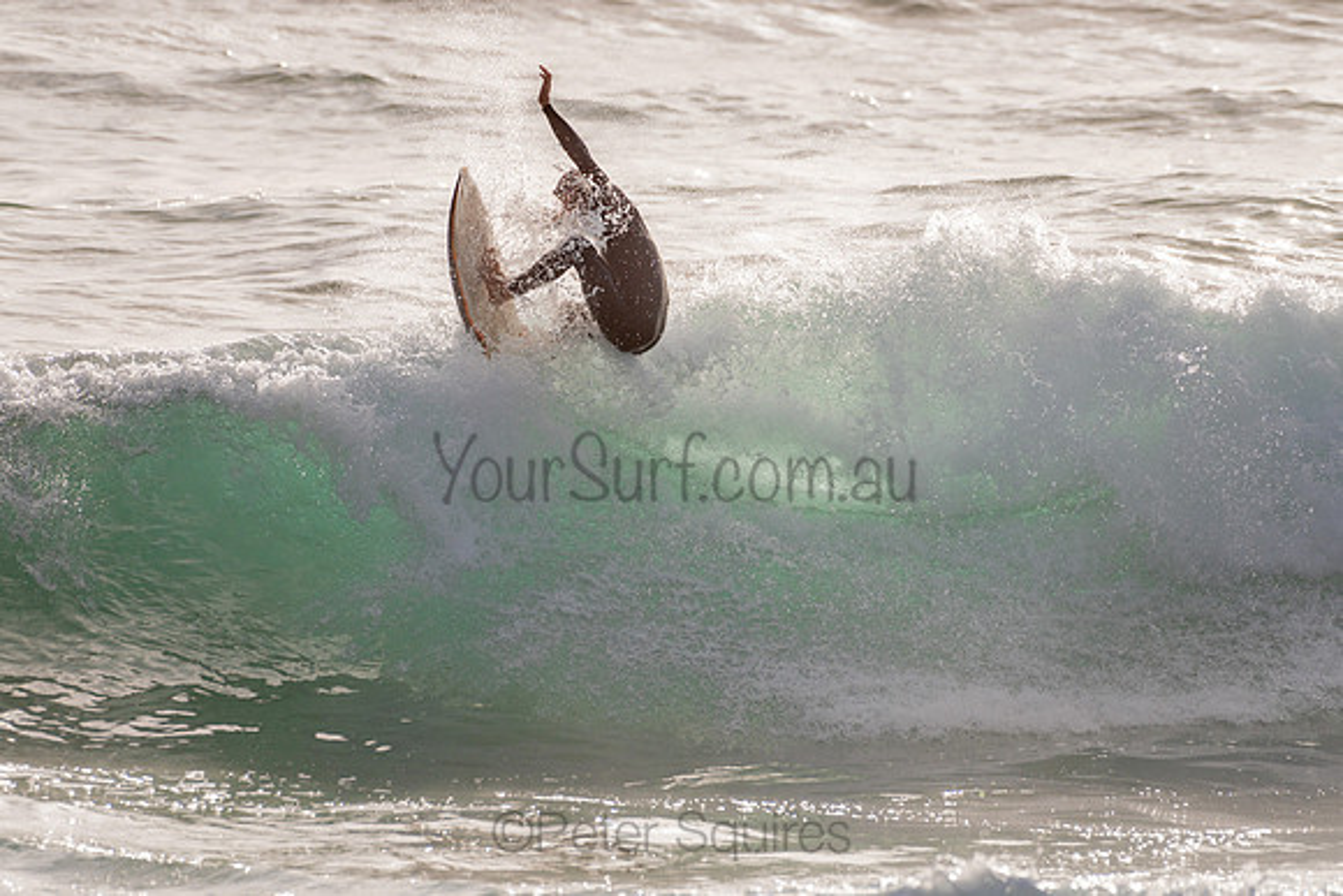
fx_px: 22869
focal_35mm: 613
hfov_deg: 3.4
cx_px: 655
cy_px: 435
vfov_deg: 2.2
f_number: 7.1
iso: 64
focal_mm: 500
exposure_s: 1/2000
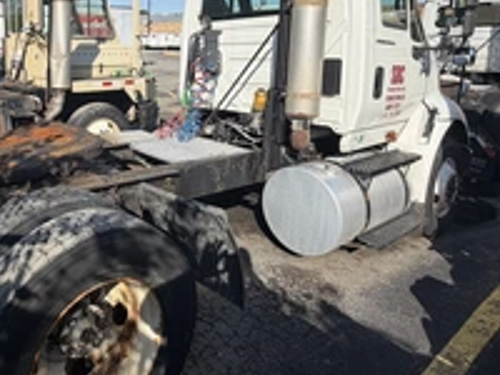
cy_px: 98
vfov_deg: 48.0
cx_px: 150
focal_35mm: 28
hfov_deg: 61.2
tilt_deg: -8.3
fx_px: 404
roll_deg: +0.7
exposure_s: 1/789
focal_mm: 2.22
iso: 20
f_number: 2.2
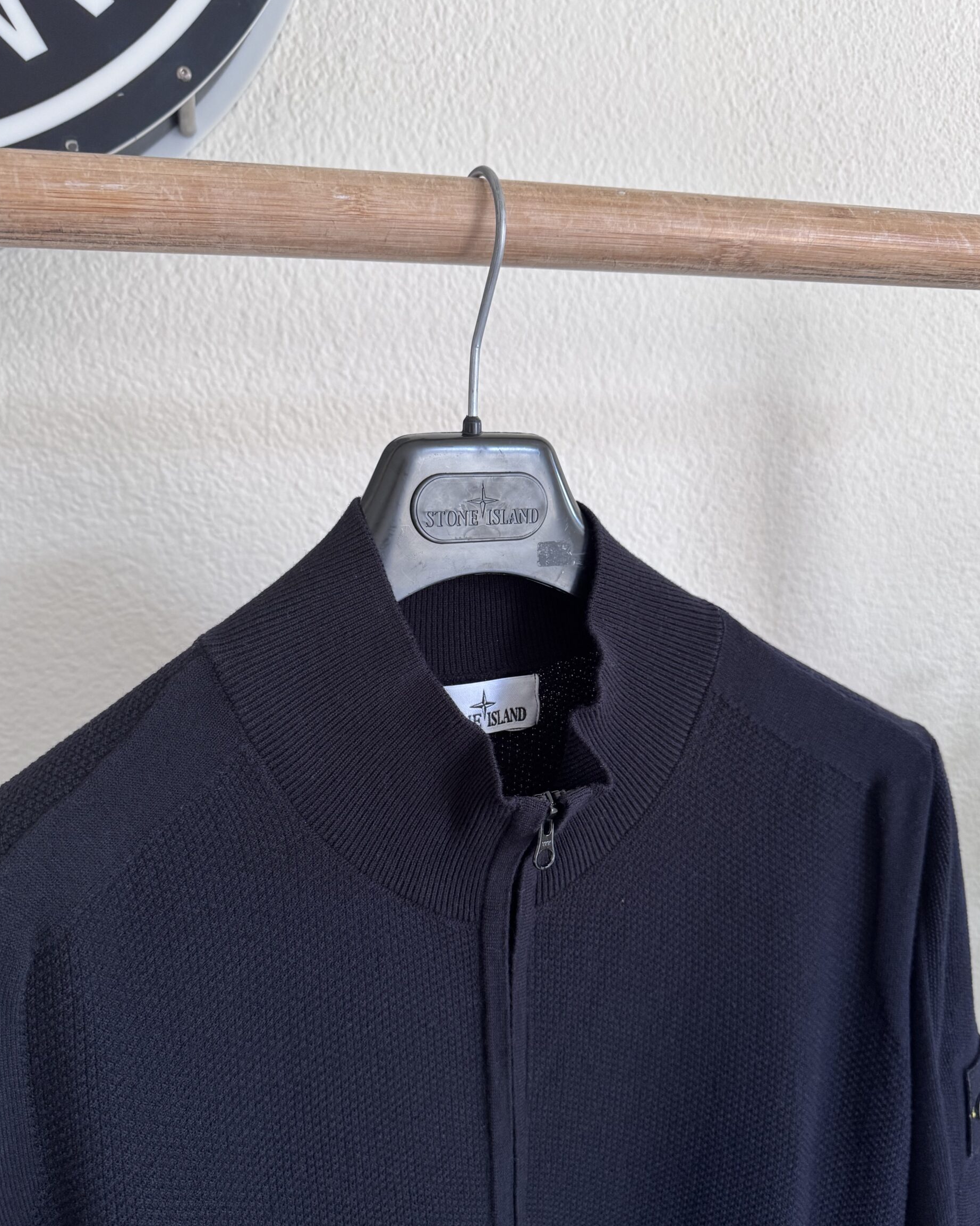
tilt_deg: -6.1
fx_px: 943
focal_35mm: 26
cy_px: 661
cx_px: 476
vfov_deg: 65.9
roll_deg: +1.1
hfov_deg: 54.9
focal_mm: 6.76
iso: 200
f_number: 1.78
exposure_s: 1/91
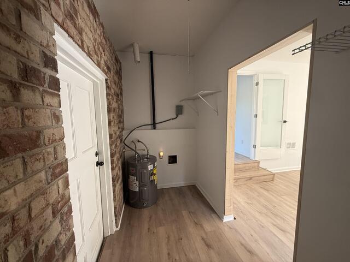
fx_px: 142
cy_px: 131
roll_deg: -0.3
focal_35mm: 14
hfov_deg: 102.1
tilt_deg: -5.5
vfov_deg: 85.7
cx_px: 175
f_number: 2.2
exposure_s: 1/99
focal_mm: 2.22
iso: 320
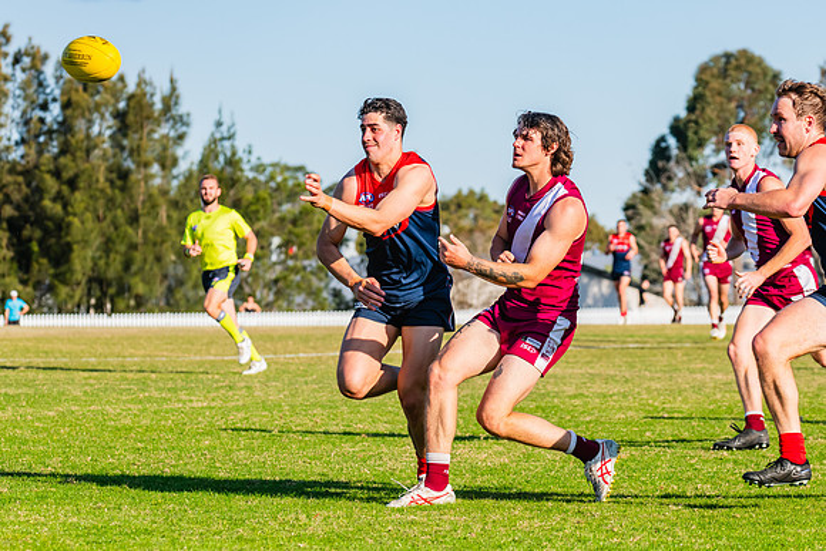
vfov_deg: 6.8
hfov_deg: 10.2
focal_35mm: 203
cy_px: 276
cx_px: 415
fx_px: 4649
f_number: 10
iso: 800
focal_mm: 195
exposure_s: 1/1250
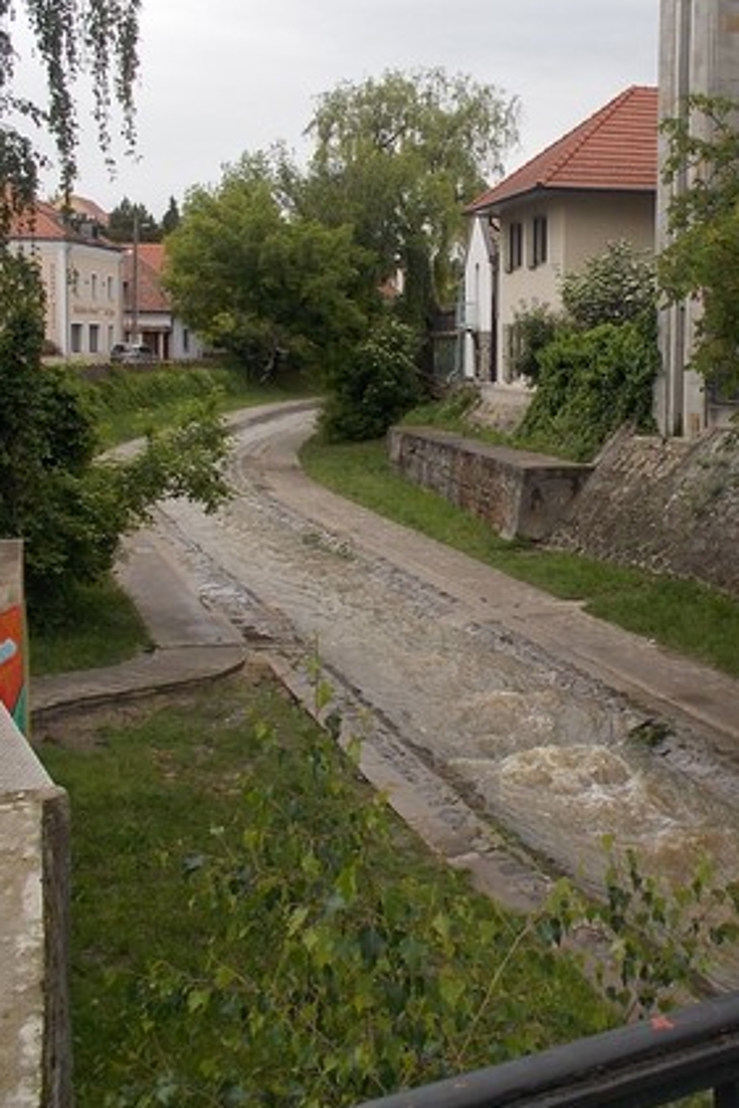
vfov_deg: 45.2
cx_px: 534
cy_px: 445
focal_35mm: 43
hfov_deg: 30.8
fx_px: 1323
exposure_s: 1/320
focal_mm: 4.1
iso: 80
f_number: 3.3
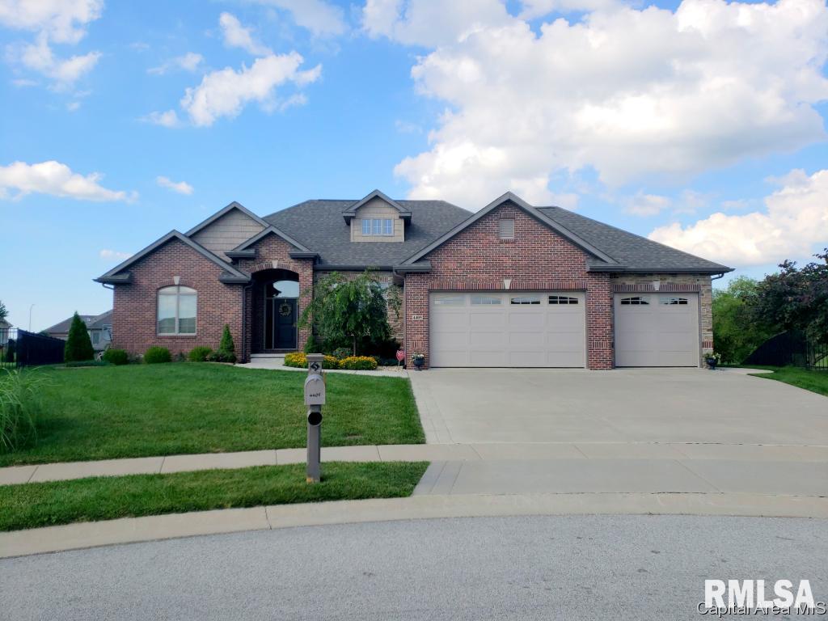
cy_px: 310
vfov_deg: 53.1
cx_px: 414
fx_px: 622
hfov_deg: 67.3
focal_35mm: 26
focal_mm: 4.3
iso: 50
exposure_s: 1/2812
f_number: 1.5
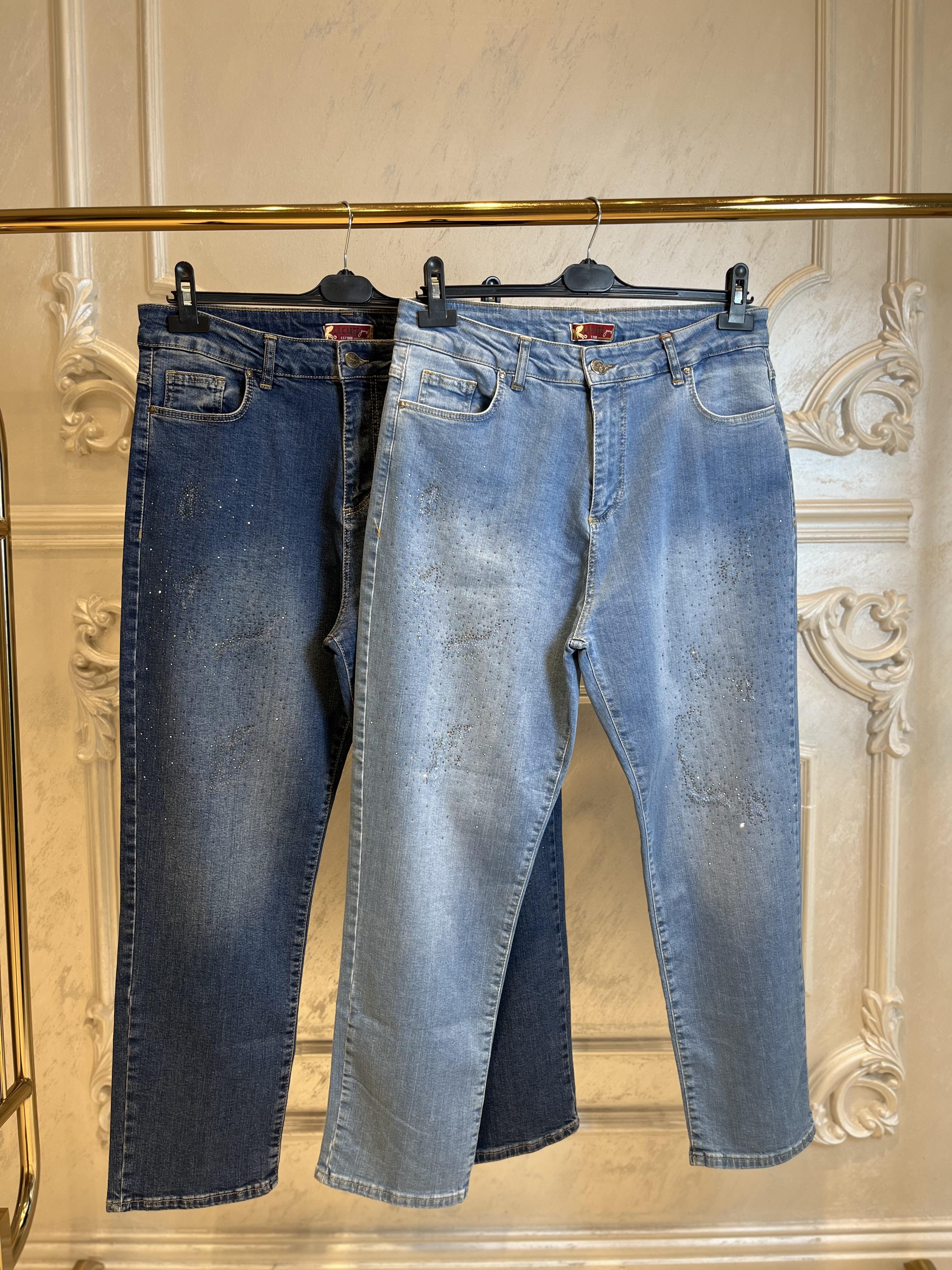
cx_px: 476
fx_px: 953
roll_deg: +0.6
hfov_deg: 53.1
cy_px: 635
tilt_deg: -5.5
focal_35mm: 26
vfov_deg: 67.3
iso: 40
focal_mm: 5.1
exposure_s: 1/121
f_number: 1.6
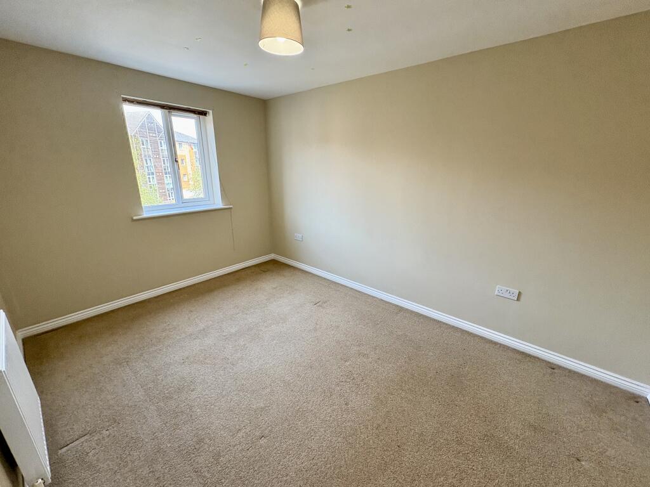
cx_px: 325
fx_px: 263
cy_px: 244
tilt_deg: -16.7
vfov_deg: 85.7
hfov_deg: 102.1
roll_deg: -0.3
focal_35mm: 14
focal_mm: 2.22
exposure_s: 1/100
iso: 160
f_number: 2.2
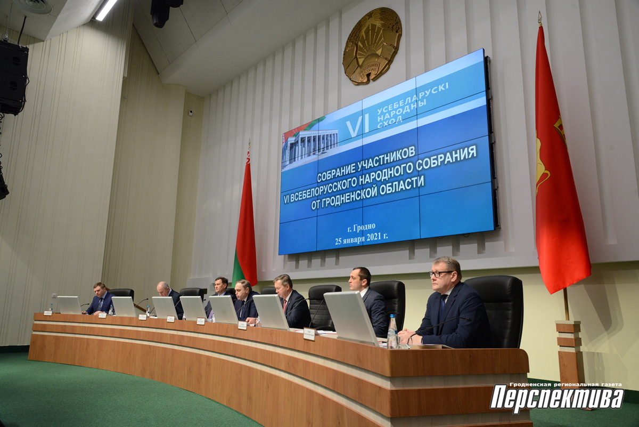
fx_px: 426
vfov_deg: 53.2
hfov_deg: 73.7
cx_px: 320
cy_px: 214
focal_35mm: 24
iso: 2000
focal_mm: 24
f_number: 8
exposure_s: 1/160
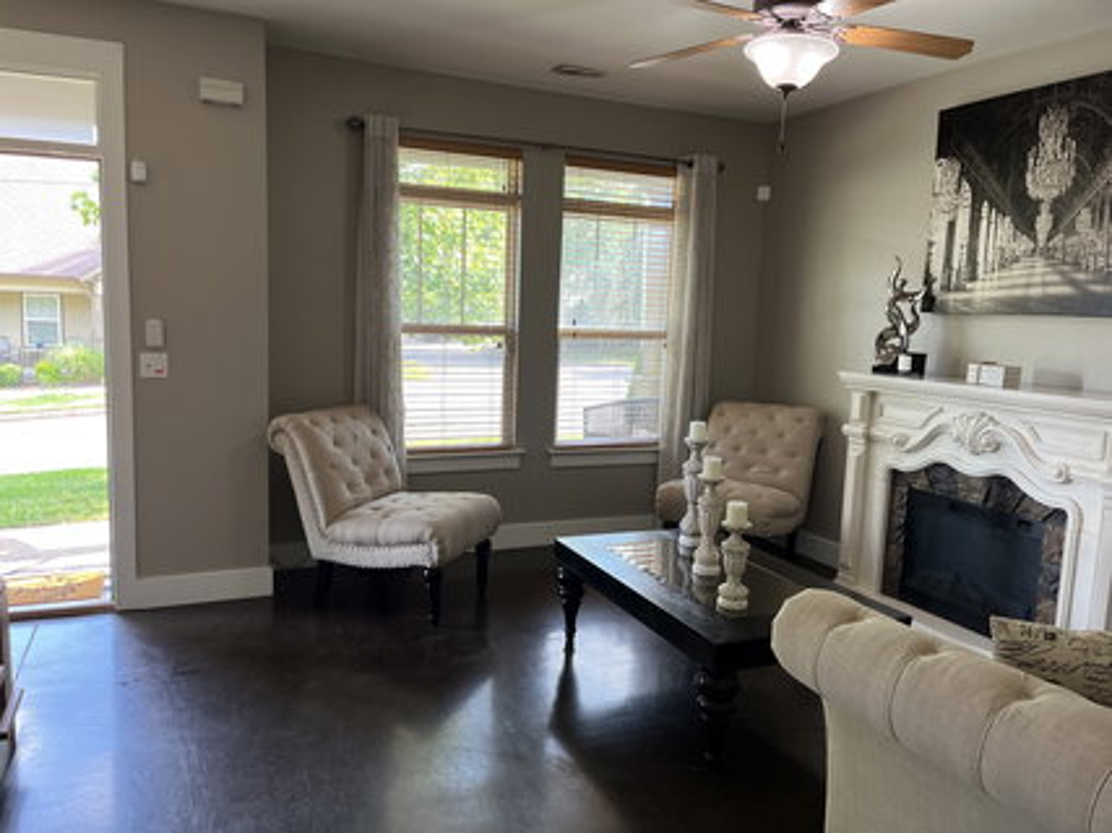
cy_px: 416
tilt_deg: -8.5
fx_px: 835
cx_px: 556
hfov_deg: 67.3
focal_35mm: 26
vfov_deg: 53.0
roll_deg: -1.8
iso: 80
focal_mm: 5.1
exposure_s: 1/60
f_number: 1.6
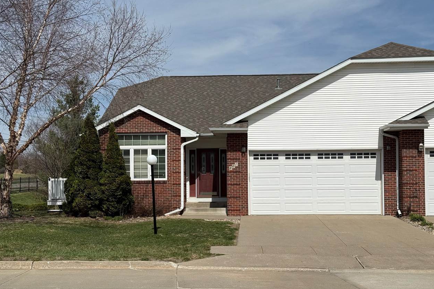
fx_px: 615
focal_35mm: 51
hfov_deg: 38.9
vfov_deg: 26.5
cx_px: 219
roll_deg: +0.8
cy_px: 159
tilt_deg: +0.0
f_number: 1.78
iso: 64
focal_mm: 6.76
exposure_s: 1/11364
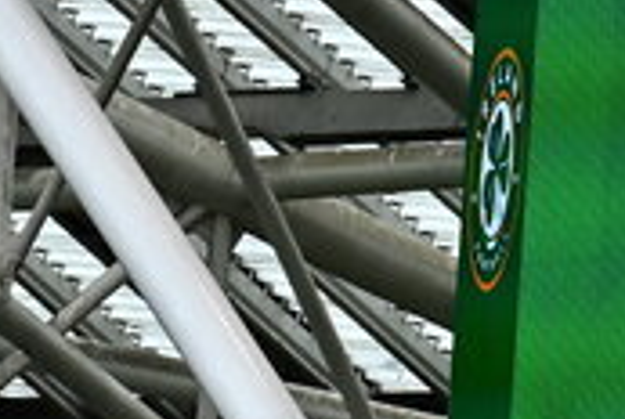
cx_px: 1723
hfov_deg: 2.2
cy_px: -143
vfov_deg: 1.5
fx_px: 16434
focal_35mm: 945
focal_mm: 160
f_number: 5.6
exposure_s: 1/2000
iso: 800
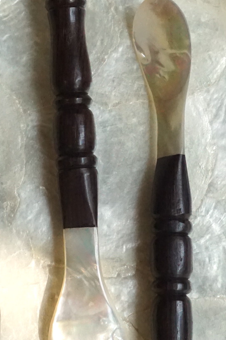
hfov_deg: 12.0
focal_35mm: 114
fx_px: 1074
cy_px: 191
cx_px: 67
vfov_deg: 17.9
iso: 3200
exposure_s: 1/640
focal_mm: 26
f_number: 11
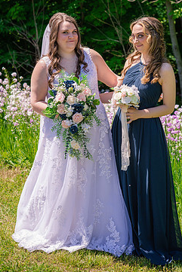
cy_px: 105
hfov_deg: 12.9
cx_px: 97
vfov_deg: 19.2
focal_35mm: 106
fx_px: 803
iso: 200
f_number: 5
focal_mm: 85
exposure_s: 1/800
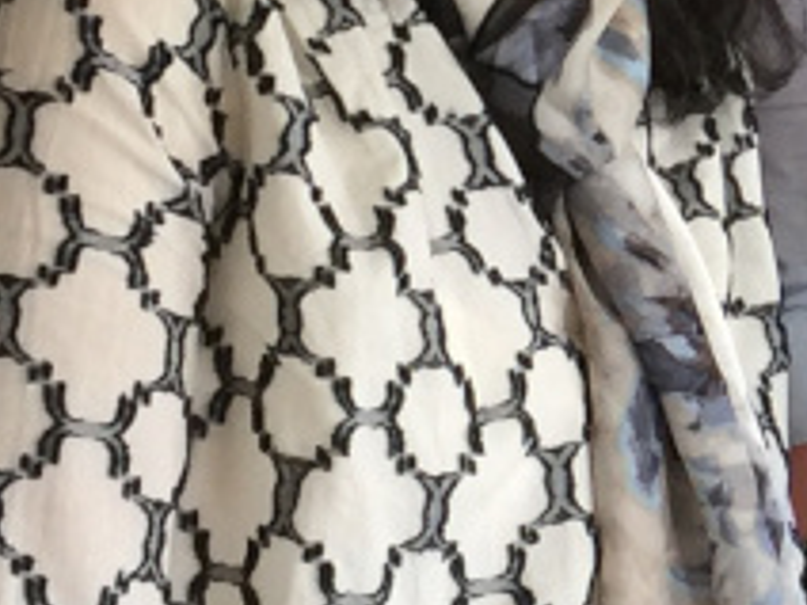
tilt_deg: -11.3
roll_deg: -1.1
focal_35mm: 197
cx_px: 1458
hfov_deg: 9.5
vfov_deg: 7.5
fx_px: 4593
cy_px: 15
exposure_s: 1/33
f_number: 2.2
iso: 50
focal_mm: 4.15
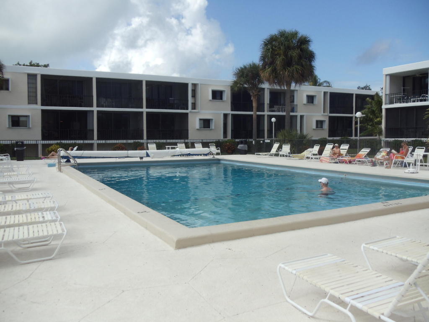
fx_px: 545
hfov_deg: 42.9
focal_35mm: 44
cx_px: 214
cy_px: 161
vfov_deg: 32.9
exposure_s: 1/320
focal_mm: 6
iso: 100
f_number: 7.1
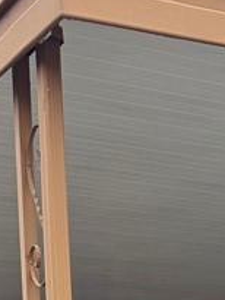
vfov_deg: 13.7
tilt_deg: -4.5
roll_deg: +1.3
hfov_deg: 11.8
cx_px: 345
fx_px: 1039
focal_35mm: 120
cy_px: 618
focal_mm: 6.76
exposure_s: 1/943
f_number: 1.78
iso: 100
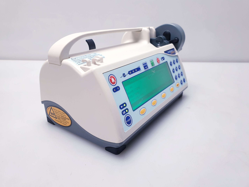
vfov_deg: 53.1
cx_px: 124
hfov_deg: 67.3
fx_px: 187
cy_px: 94
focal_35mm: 26
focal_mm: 4.3
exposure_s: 1/50
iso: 64
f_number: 2.4
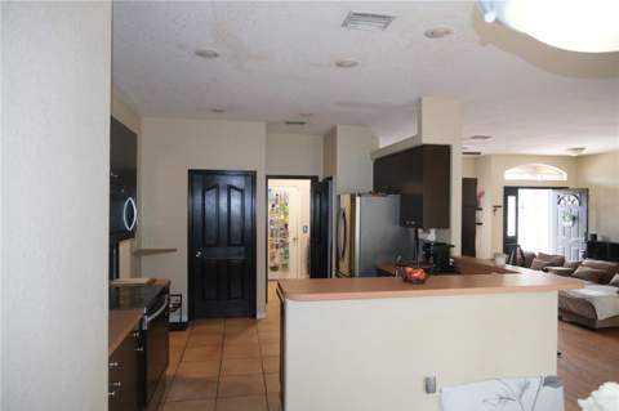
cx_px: 310
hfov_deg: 76.2
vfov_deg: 55.0
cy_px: 206
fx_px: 395
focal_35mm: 23
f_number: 3.5
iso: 1250
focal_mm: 15
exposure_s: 1/100
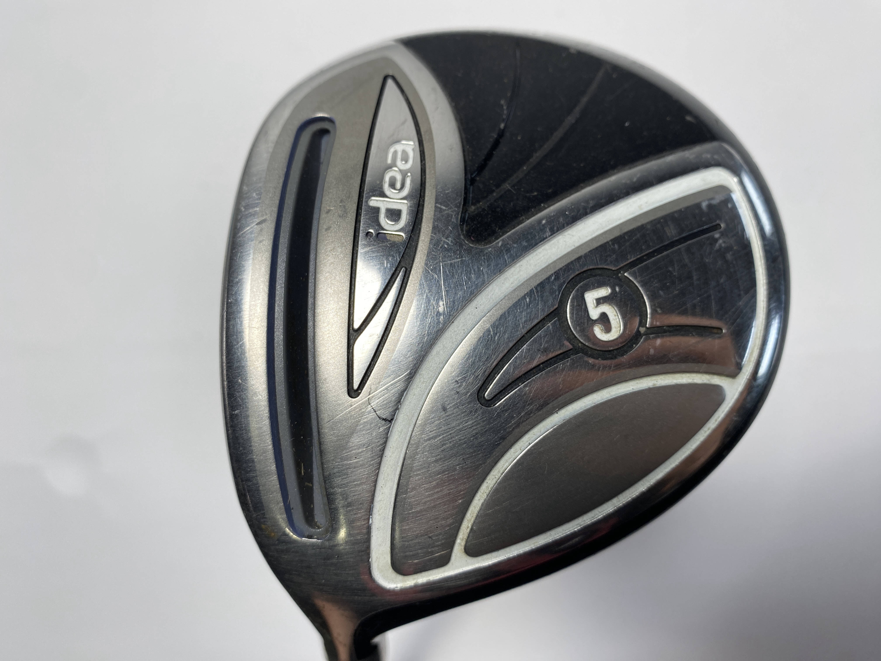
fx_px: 636
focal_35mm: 25
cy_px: 330
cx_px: 440
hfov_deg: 69.4
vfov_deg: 54.9
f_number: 1.8
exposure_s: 1/294
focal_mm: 4.25
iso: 32
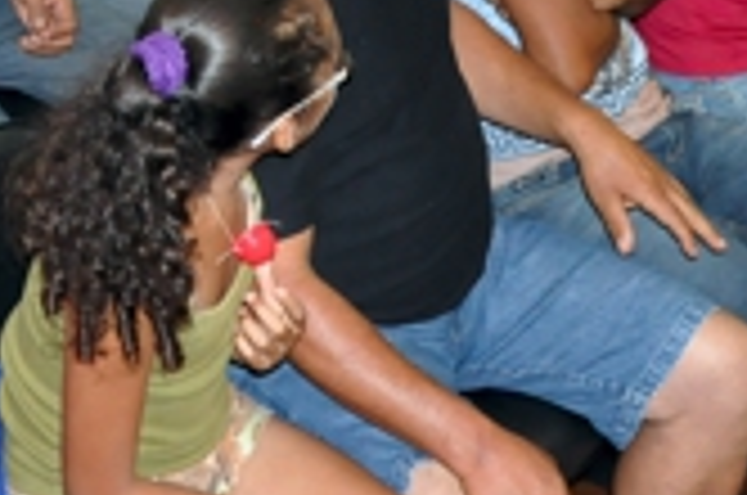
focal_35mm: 146
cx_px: -306
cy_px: -396
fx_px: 3024
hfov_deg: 13.4
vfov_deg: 9.0
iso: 2000
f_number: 4
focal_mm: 26
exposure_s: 1/200
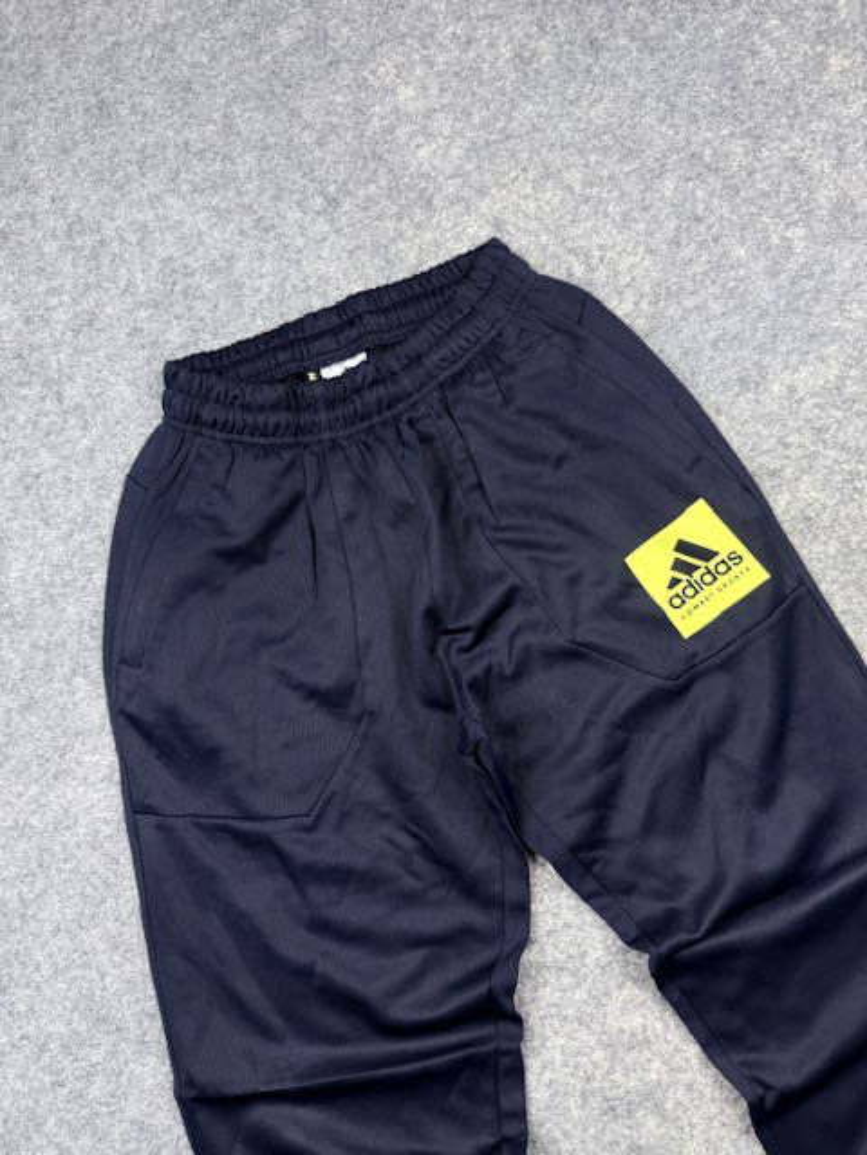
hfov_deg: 56.8
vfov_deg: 71.6
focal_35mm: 24
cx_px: 434
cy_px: 578
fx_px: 801
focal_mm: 6.76
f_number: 1.78
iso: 100
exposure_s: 1/100
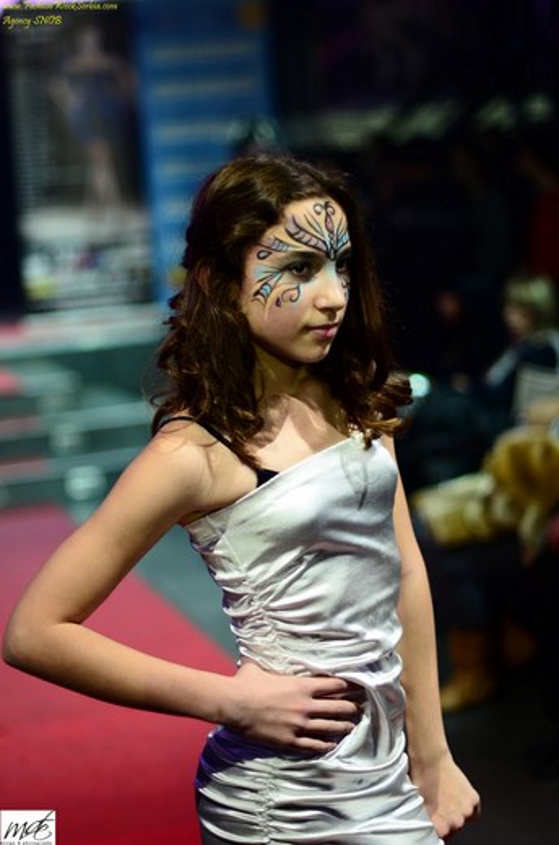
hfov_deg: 18.1
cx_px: 280
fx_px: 1756
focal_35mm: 75
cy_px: 422
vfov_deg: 27.1
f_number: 1.4
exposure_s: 1/160
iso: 320
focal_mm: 50
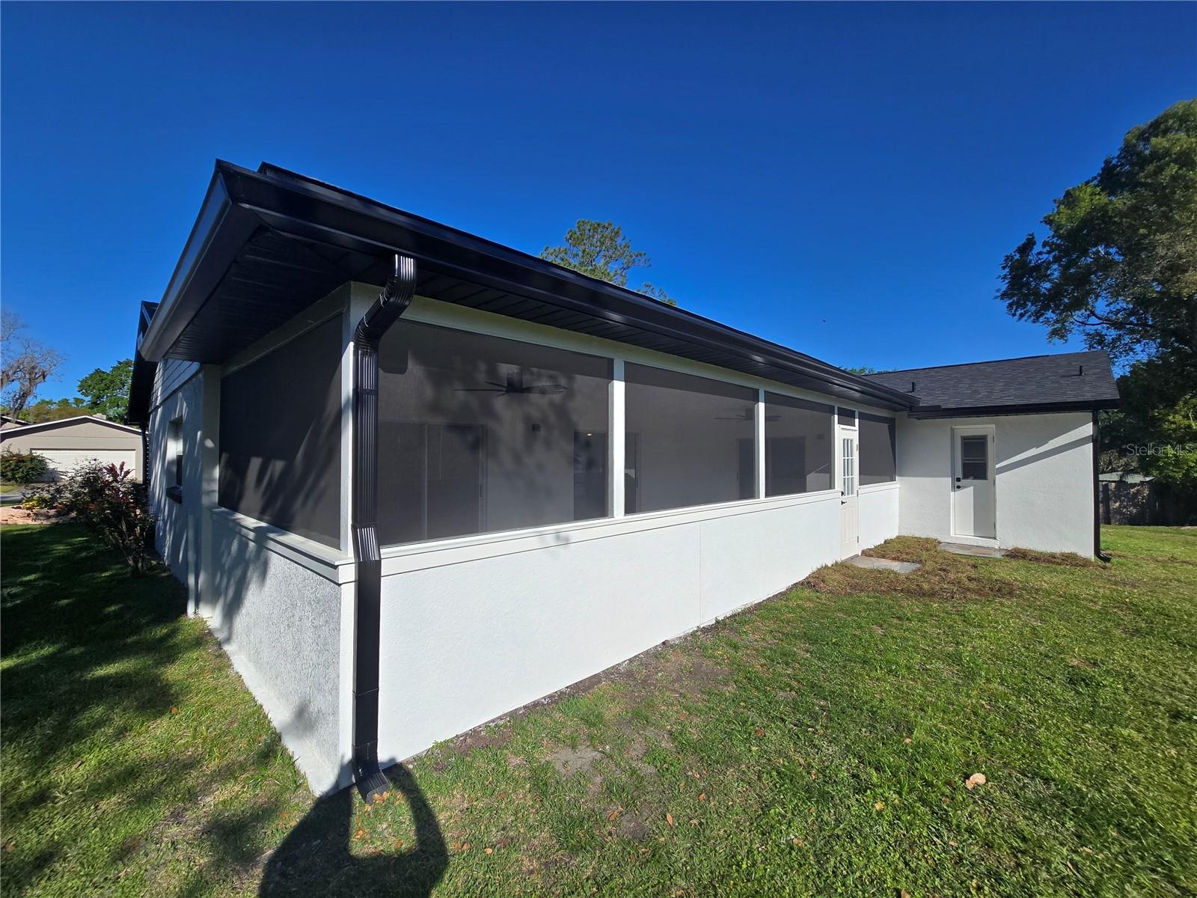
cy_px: 449
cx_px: 598
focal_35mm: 13
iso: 50
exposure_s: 1/3559
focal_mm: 2.2
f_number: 2.2
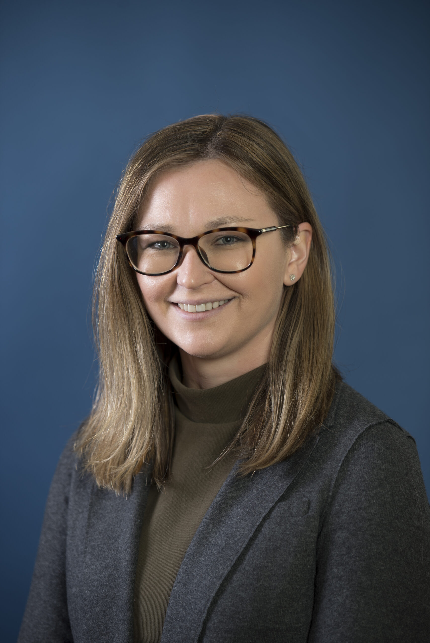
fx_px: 2595
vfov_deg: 14.1
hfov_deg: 9.5
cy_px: 322
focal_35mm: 145
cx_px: 215
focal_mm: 145
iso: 125
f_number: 3.2
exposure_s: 1/125
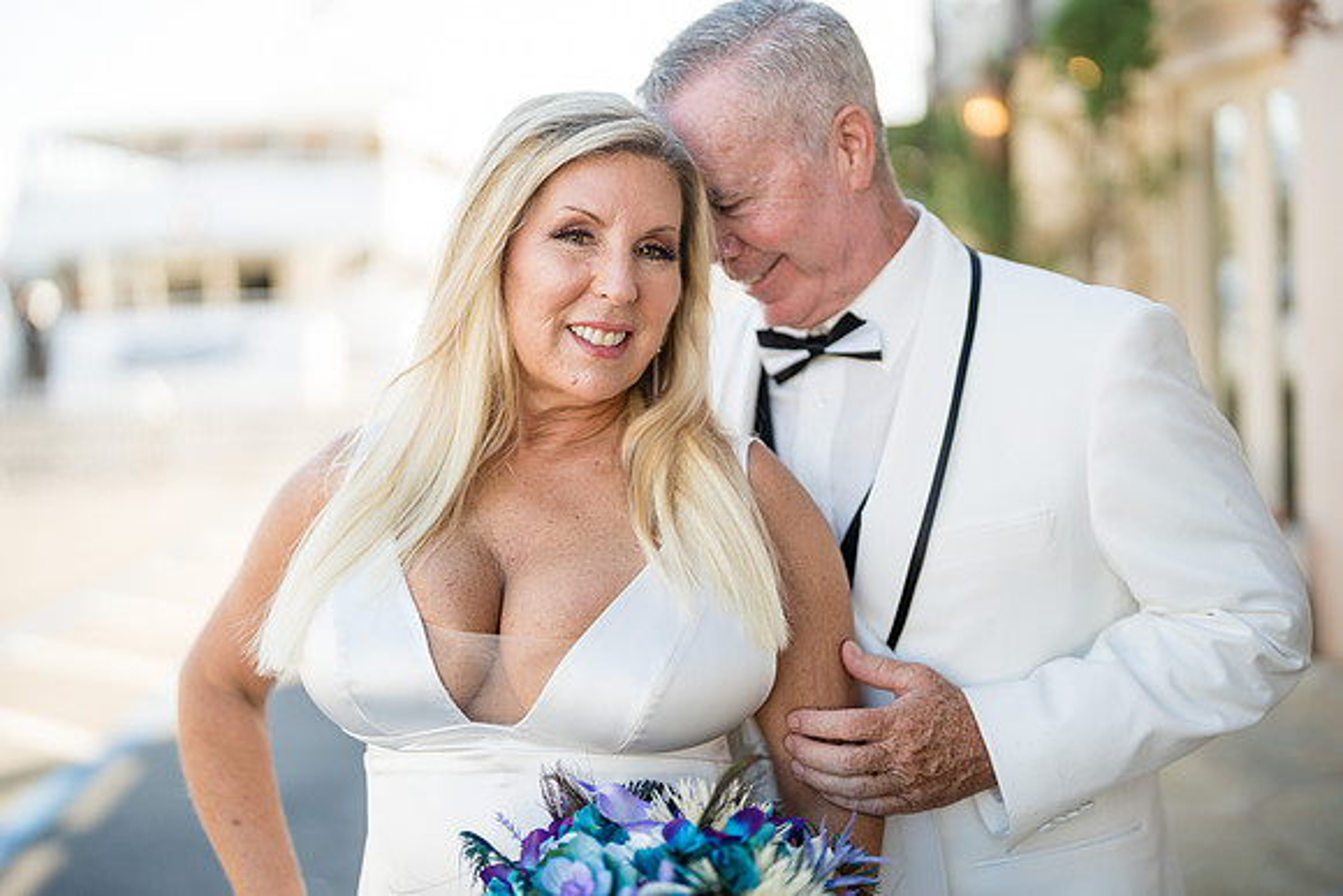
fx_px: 1866
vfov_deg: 27.0
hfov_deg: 39.6
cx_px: 672
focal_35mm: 50
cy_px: 448
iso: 125
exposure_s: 1/1600
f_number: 1.2
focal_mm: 50
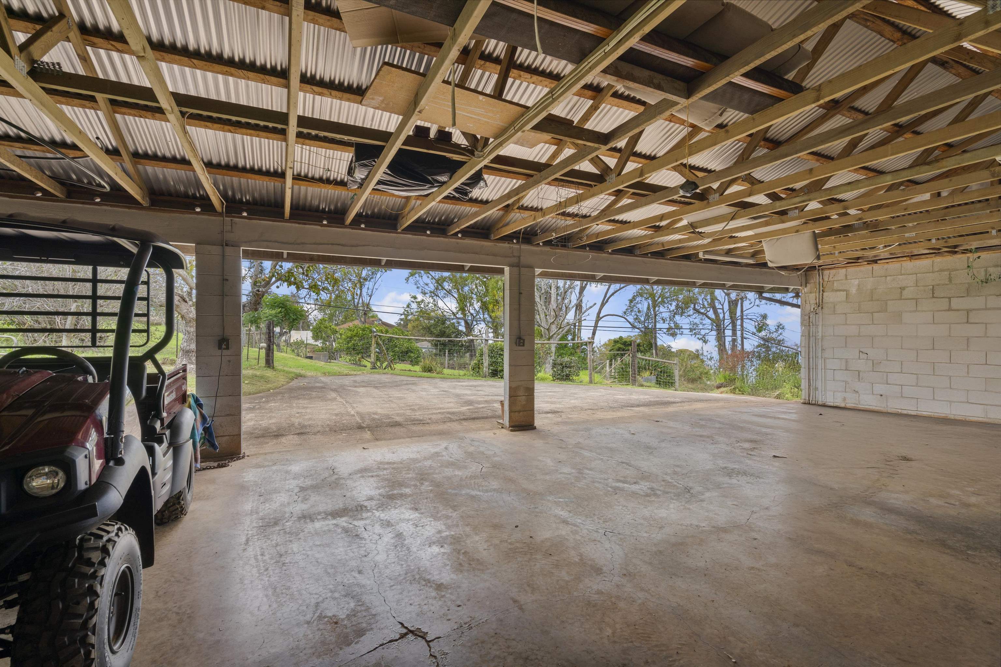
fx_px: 445
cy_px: 334
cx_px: 500
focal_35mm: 16
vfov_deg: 73.7
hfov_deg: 96.7
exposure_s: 1/50
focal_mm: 16
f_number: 8
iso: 160
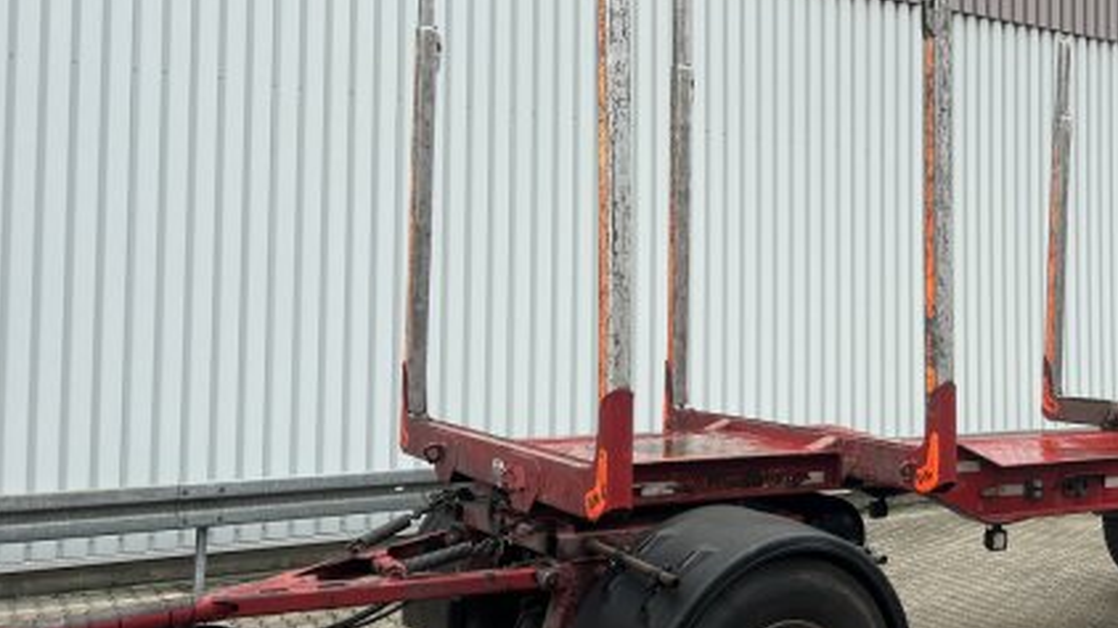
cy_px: 276
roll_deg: -0.9
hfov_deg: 45.8
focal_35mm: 43
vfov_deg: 27.7
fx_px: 1274
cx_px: 832
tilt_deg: +3.3
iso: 40
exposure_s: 1/121
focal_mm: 5.7
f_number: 1.5
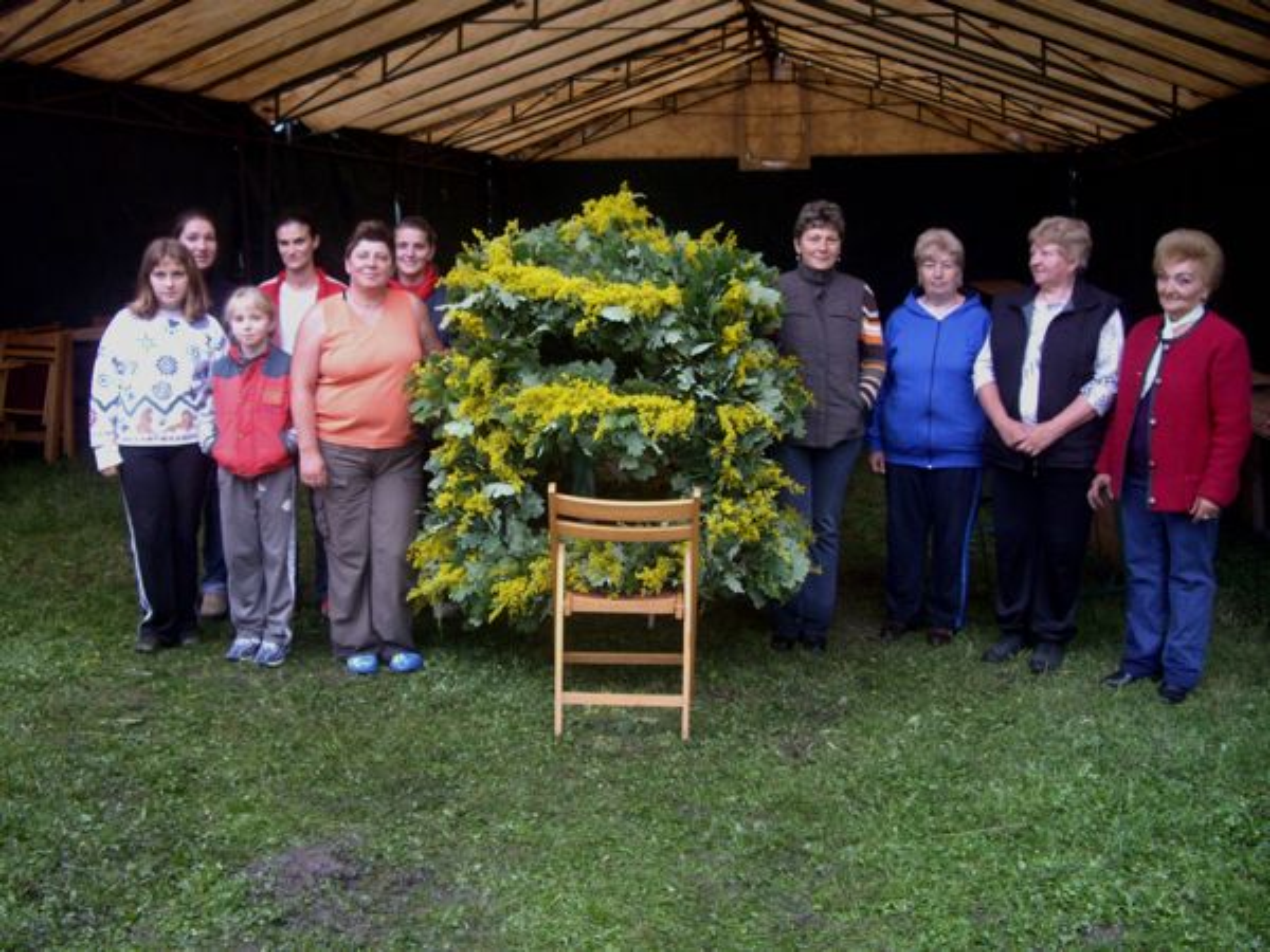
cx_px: 635
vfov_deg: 37.7
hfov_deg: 49.0
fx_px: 1394
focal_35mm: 38
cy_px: 476
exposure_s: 1/40
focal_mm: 7.9
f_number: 2.8
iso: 400
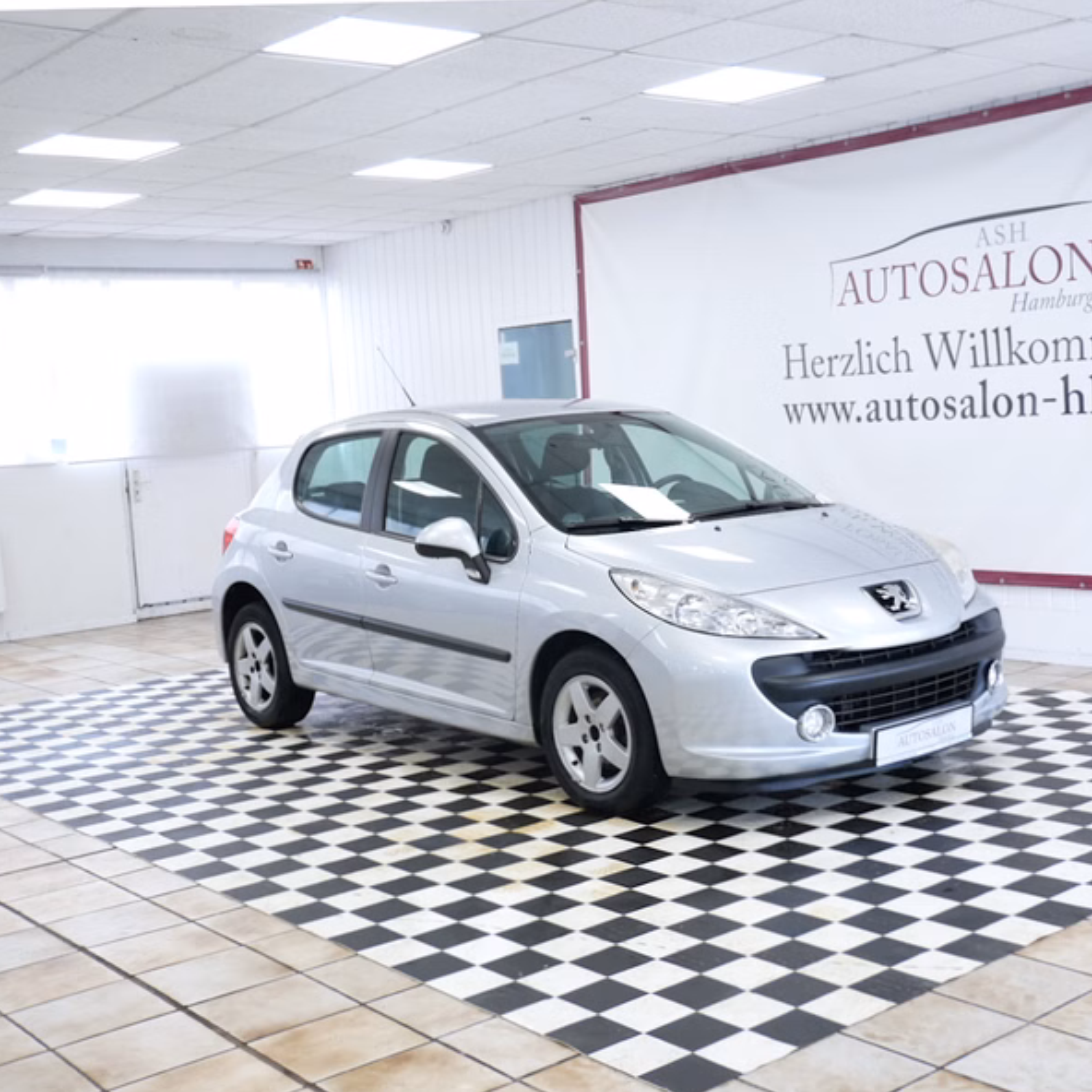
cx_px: 638
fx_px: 1535
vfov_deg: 39.2
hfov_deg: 39.1
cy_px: 550
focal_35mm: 43
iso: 400
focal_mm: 18
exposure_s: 1/60
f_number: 3.9
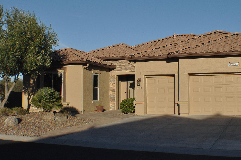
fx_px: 461
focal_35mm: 69
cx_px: 133
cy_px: 50
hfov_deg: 29.3
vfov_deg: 19.6
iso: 200
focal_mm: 30
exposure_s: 1/400
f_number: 10
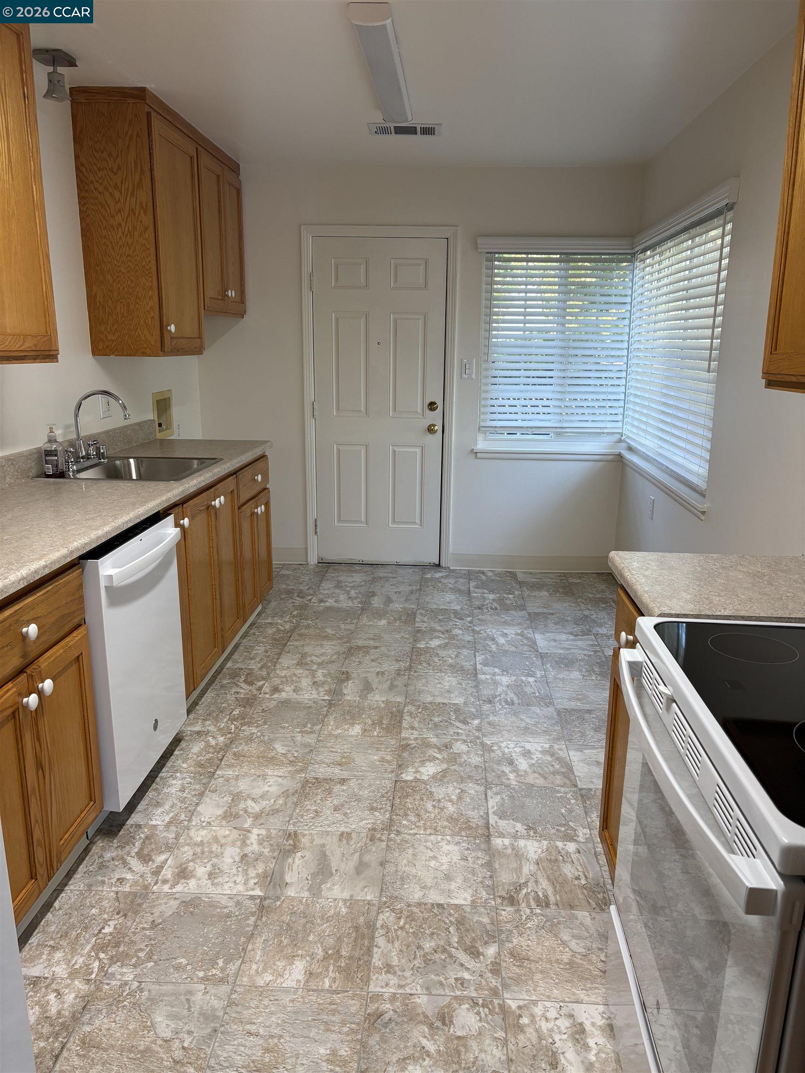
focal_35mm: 26
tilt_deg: -13.0
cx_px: 402
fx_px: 806
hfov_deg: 53.1
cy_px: 536
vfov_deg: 67.3
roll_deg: -0.8
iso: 100
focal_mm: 5.96
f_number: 1.6
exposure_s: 1/120
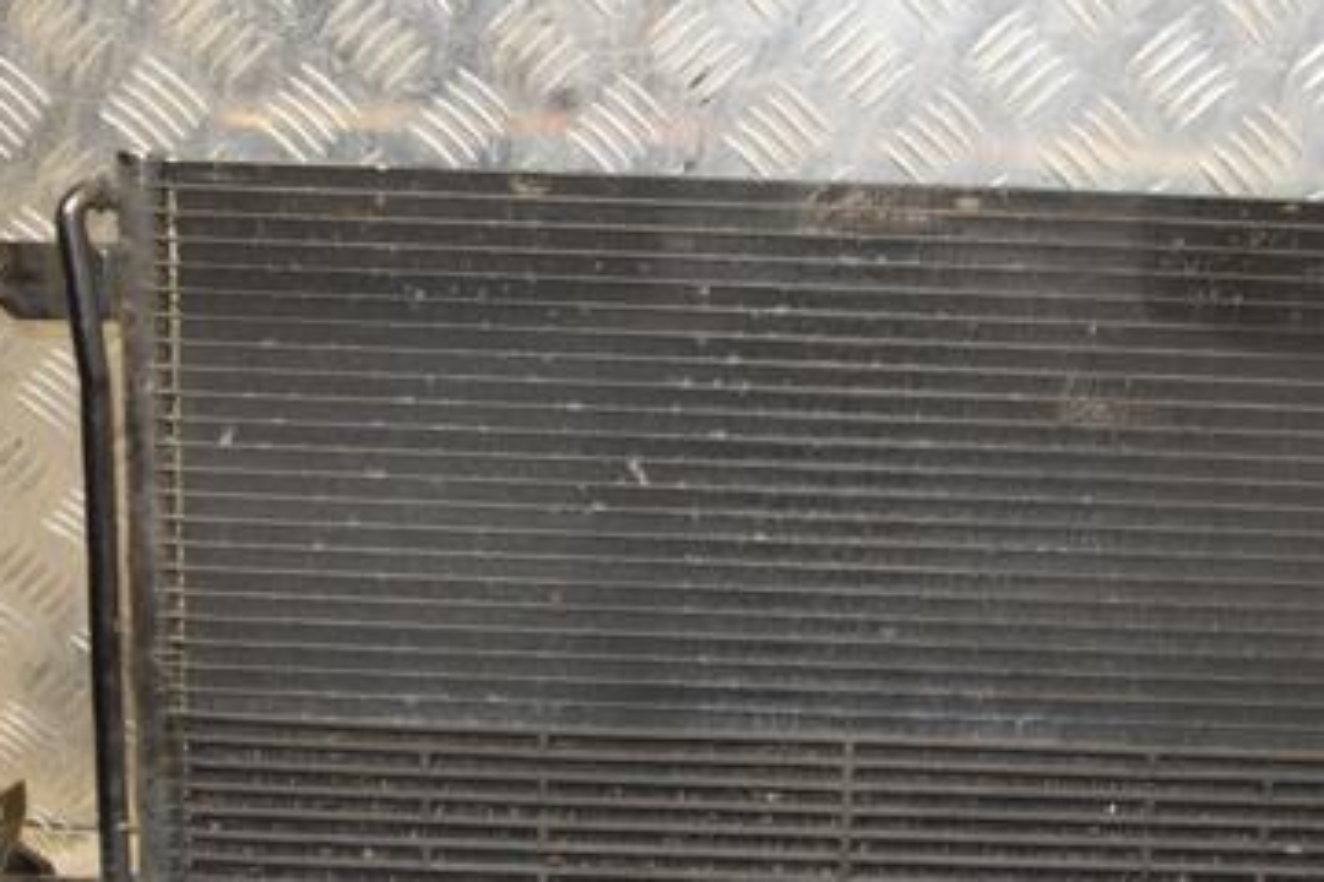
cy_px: 662
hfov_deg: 36.0
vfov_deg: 24.3
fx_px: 2023
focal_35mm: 55
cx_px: 846
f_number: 5
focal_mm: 22
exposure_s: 1/160
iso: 800
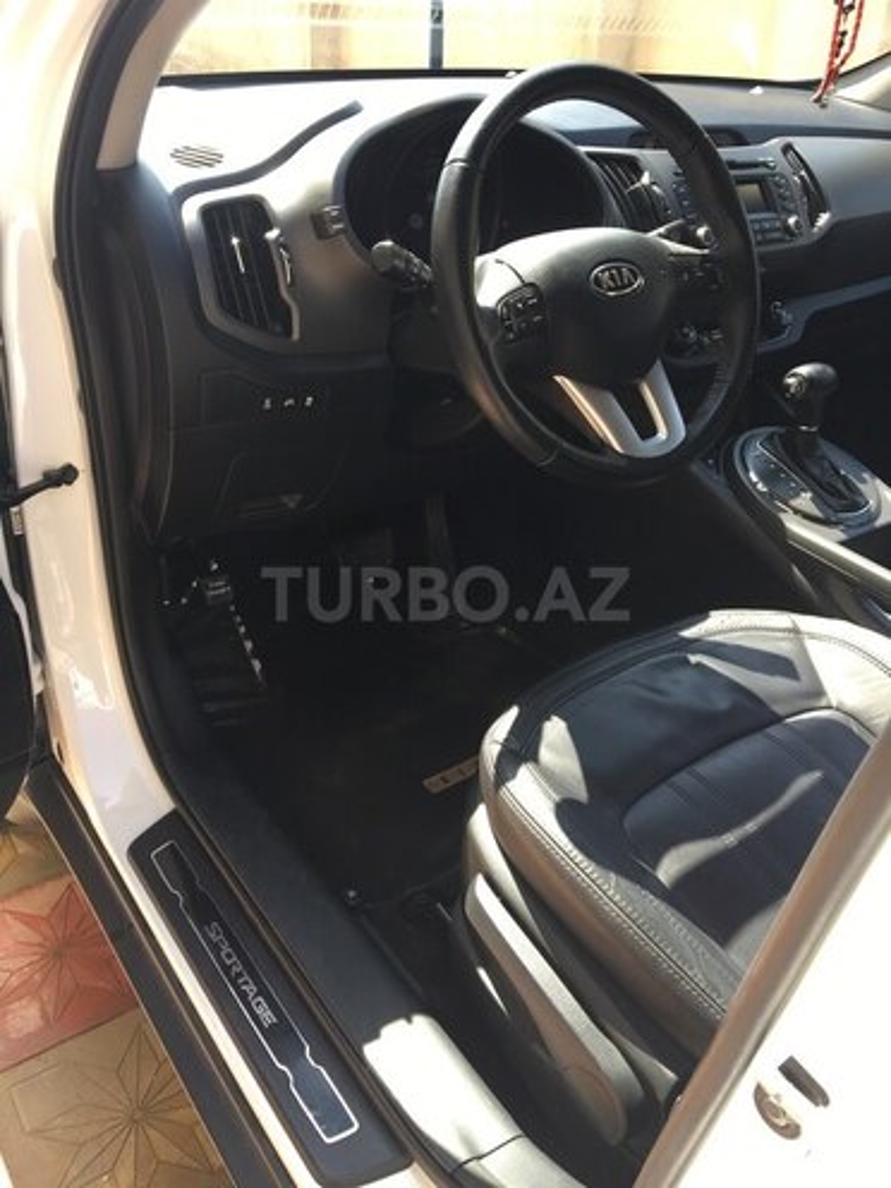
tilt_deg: -29.3
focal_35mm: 29
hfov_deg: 48.2
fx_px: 995
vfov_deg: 61.7
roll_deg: -2.1
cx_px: 446
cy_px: 594
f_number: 2.2
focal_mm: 4.15
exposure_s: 1/113
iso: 25
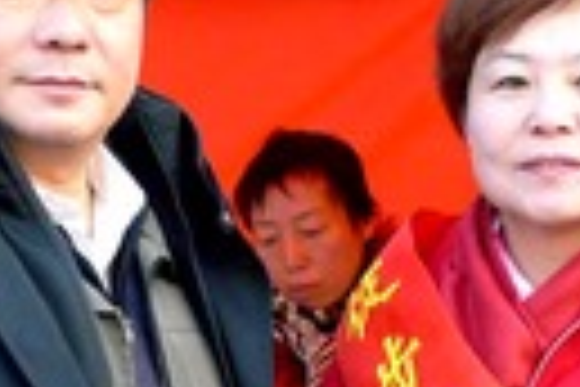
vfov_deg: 6.3
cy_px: 279
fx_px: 3496
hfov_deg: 9.5
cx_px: 211
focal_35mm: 217
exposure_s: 1/100
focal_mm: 7.5
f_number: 2.3
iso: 400
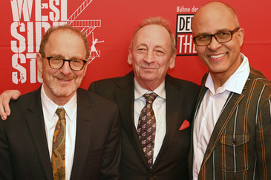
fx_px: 549
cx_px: 139
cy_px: 100
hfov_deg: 27.7
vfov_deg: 18.6
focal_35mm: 73
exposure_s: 1/125
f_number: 2.8
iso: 1250
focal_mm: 59
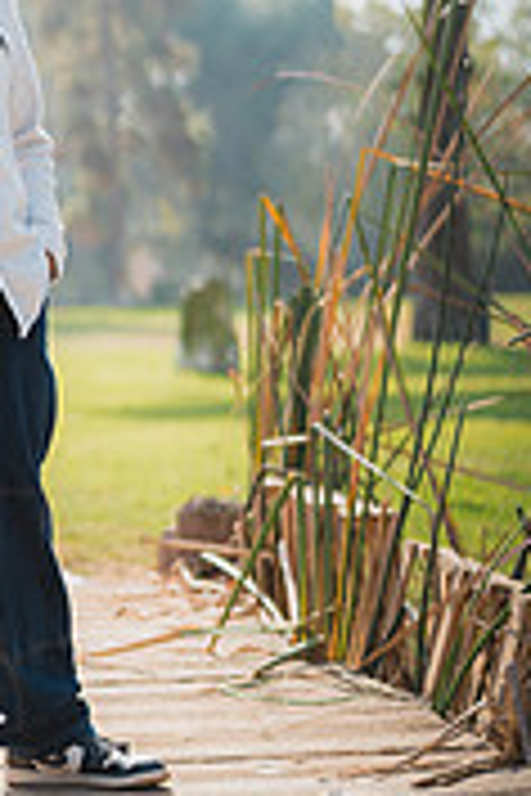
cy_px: 418
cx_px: -81
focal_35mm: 127
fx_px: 2810
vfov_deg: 16.1
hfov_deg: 10.6
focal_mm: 50
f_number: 1.4
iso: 250
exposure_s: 1/4000
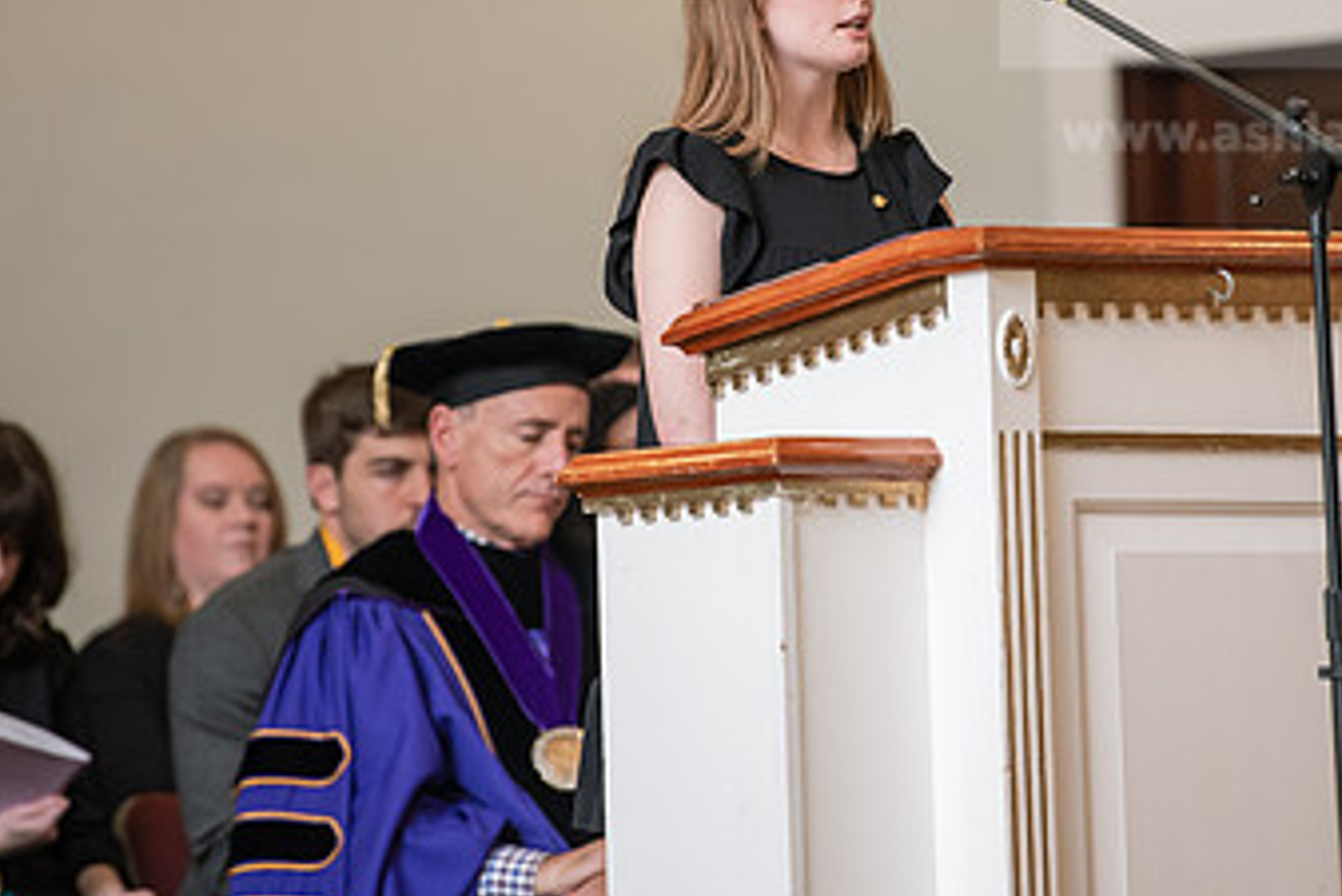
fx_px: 12828
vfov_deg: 4.0
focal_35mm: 344
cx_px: 880
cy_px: 217
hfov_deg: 6.0
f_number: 3.5
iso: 1250
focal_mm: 200
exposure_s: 1/200
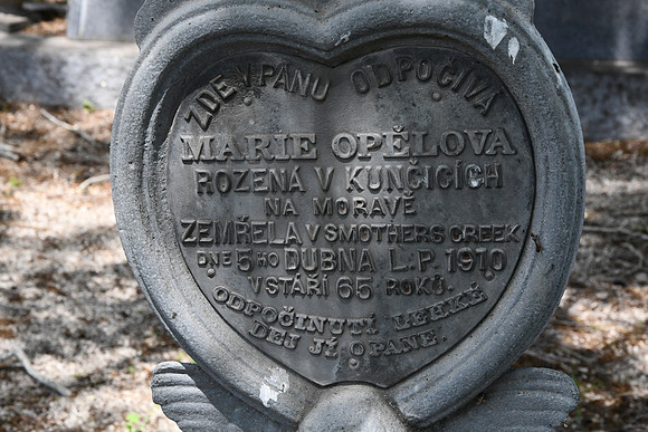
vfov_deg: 14.7
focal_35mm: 93
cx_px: 324
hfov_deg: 21.9
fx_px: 1674
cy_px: 216
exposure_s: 1/640
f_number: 13
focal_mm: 62
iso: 1600
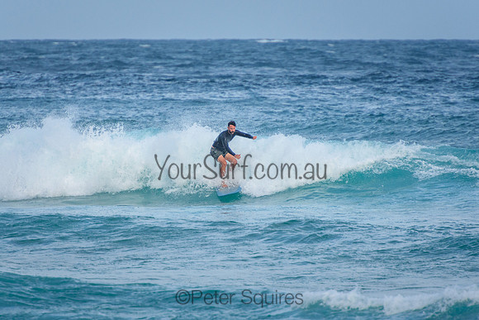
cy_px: 160
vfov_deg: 2.2
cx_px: 240
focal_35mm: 615
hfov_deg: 3.4
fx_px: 8182
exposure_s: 1/1600
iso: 500
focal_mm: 400
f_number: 5.6
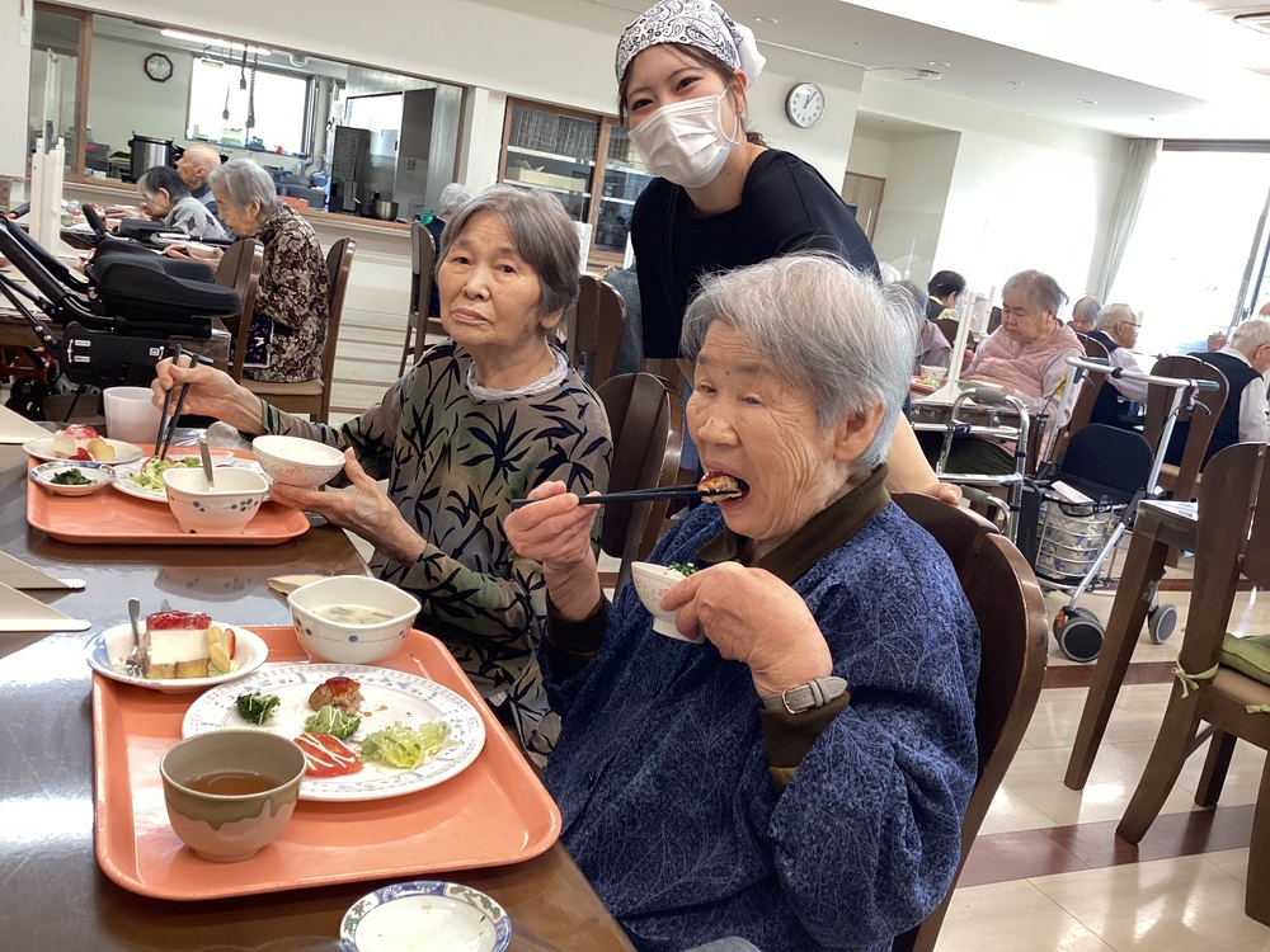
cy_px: 476
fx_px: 1137
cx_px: 635
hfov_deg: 58.4
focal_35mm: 31
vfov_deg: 45.4
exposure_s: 1/60
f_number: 2.4
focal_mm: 3.3
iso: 100
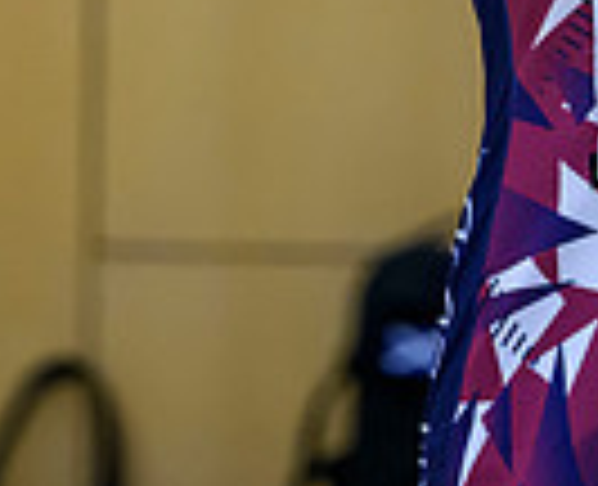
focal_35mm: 814
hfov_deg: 2.4
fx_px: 14491
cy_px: -547
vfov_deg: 1.9
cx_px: 498
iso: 3200
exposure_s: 1/800
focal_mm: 165
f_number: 3.2
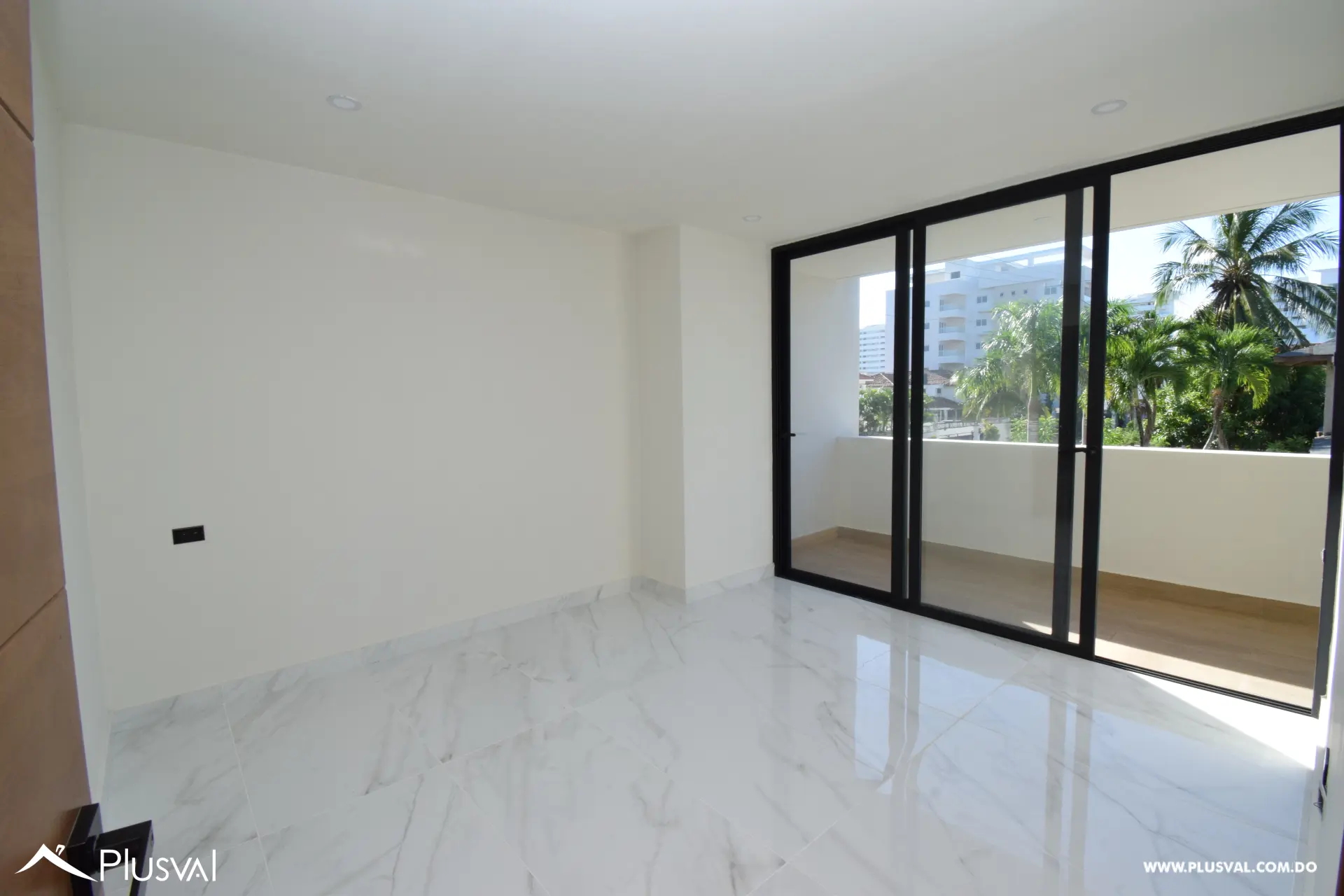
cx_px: 672
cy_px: 448
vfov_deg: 77.3
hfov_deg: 100.4
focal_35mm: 15
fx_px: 560
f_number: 16
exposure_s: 1/160
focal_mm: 10
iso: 800
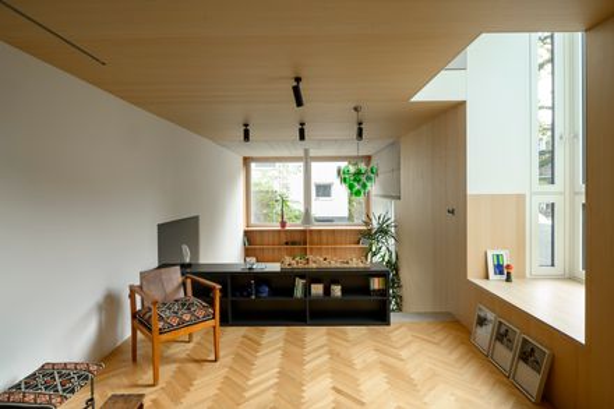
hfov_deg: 86.9
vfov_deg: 64.5
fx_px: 324
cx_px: 307
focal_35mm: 19
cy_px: 204
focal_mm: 19
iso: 100
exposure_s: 1/6
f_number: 10
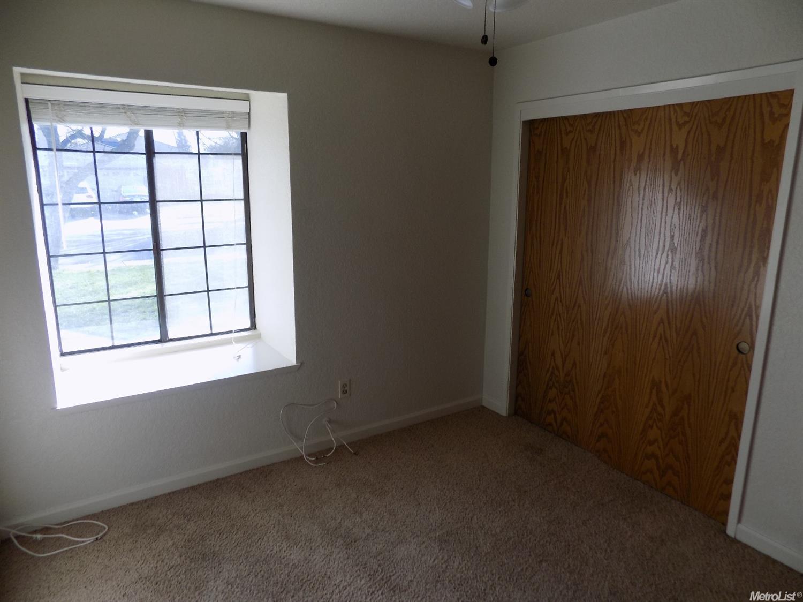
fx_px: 533
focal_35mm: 23
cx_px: 402
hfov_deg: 73.9
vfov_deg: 58.9
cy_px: 301
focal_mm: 4
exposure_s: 1/125
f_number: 3.1
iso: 80
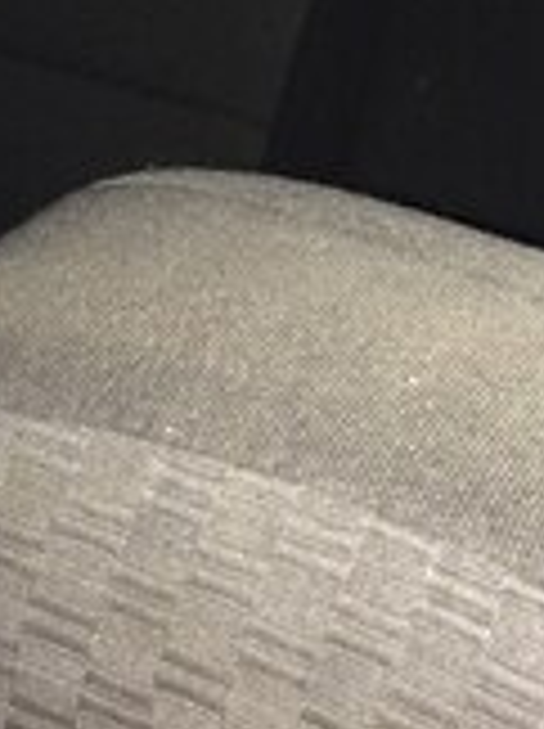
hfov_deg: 16.0
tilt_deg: -13.1
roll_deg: -4.0
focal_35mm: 89
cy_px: -130
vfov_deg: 20.7
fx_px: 1870
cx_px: 629
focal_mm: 4.15
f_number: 2.2
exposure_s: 1/17
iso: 125
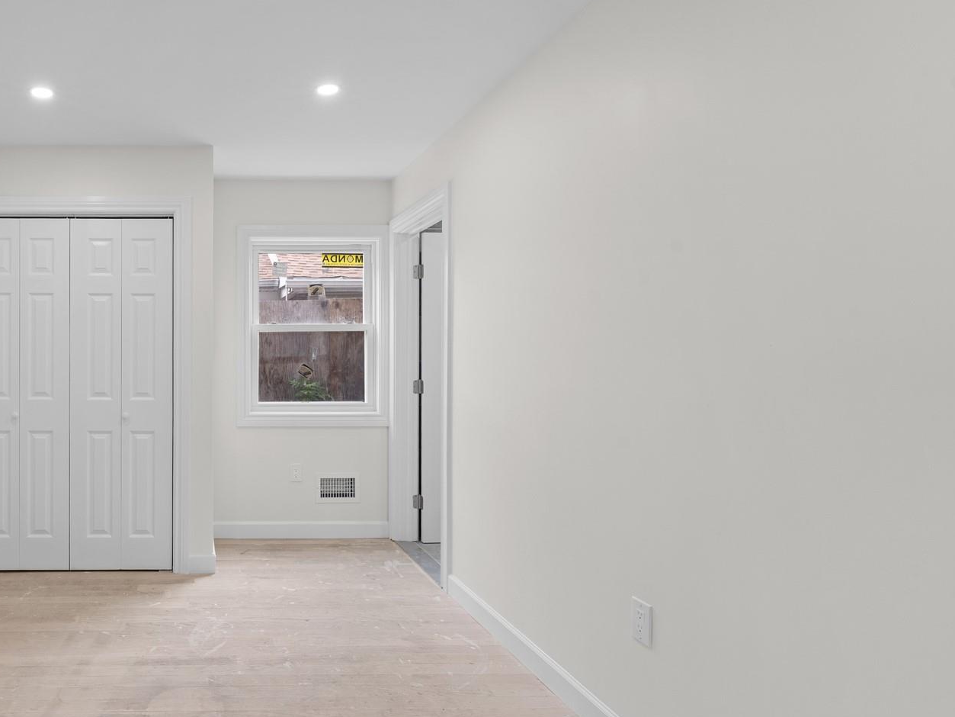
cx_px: 197
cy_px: 392
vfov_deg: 61.0
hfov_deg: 69.3
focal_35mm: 22
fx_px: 607
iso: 320
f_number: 10
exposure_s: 1/2.5
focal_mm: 14
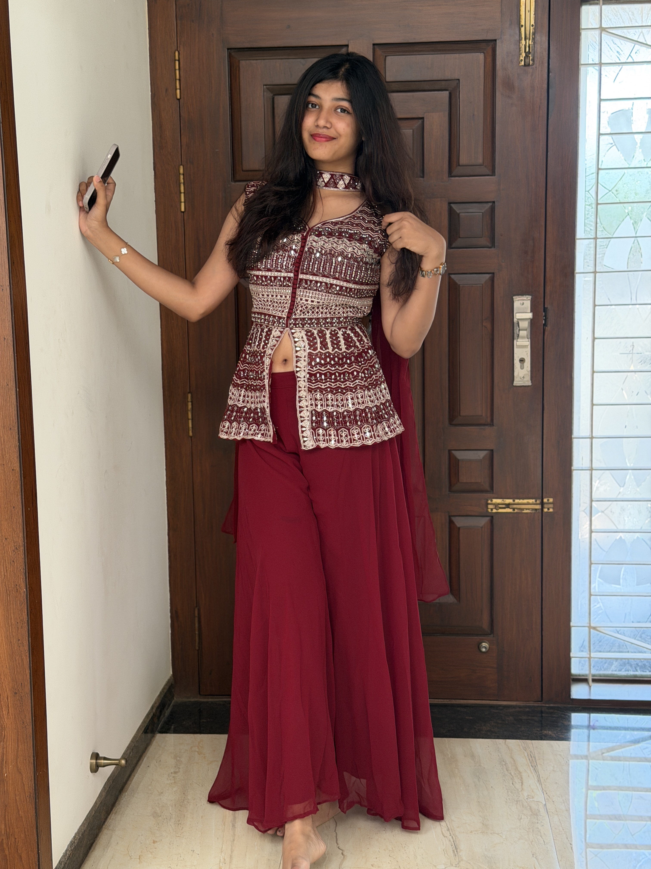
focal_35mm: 48
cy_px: 434
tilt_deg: -7.8
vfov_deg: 39.7
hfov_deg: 30.3
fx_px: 1204
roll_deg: +0.0
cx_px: 326
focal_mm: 6.76
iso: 200
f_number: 1.78
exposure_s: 1/60
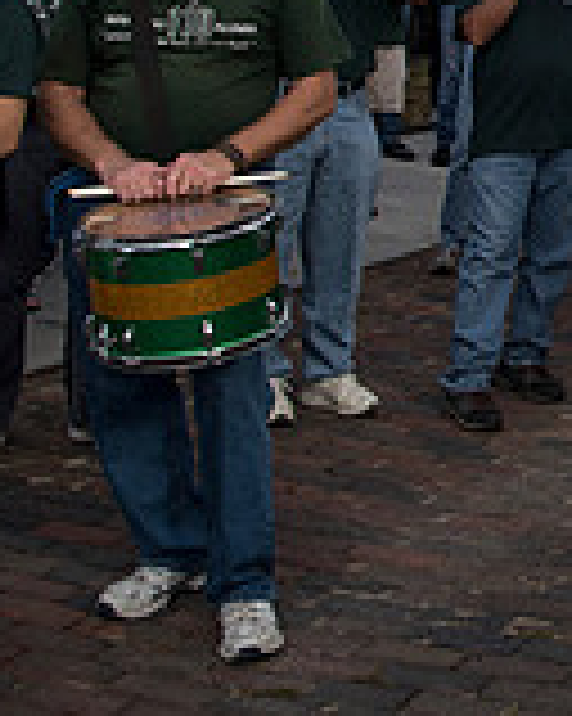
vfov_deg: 22.3
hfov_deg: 15.4
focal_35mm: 82
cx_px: 1103
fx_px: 1737
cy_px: -25
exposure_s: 1/1250
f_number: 4.5
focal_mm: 24
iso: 250
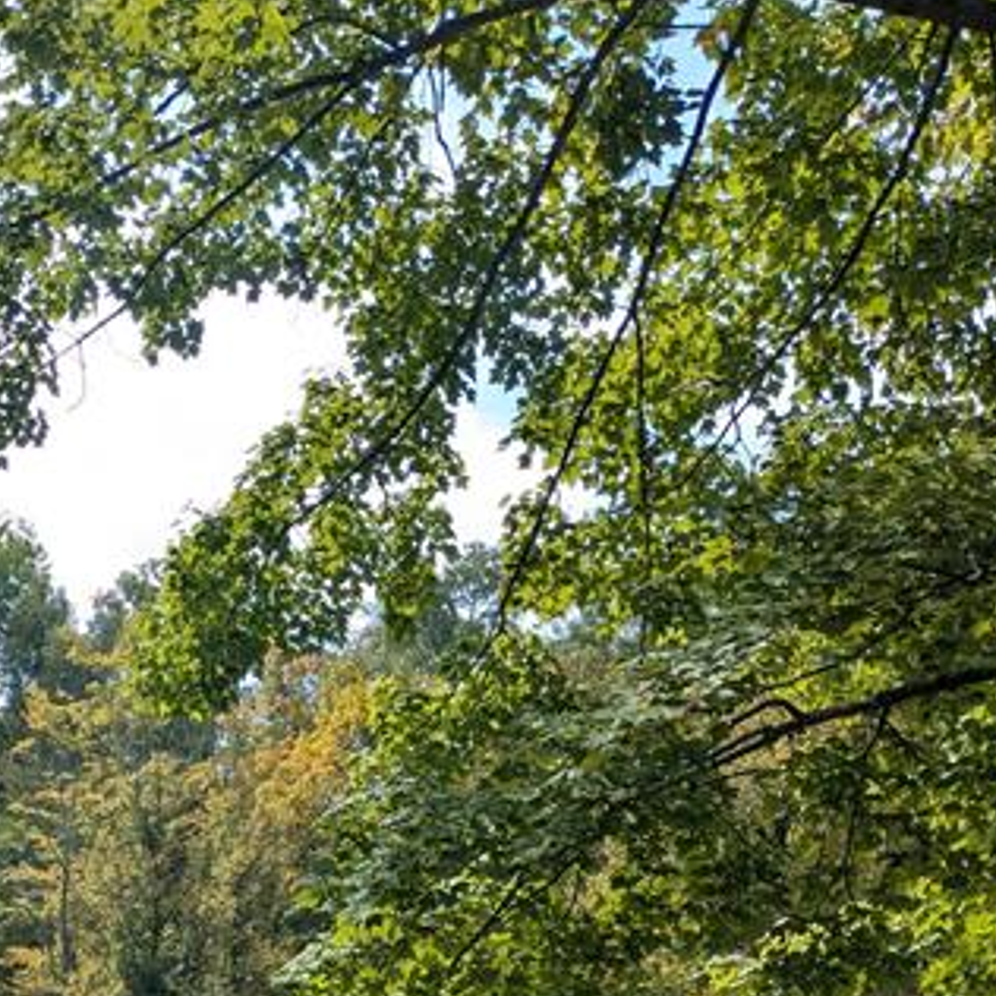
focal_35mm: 58
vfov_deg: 26.4
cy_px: 1179
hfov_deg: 28.6
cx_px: 132
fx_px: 1888
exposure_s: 1/1299
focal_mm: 4.38
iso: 44
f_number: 1.73
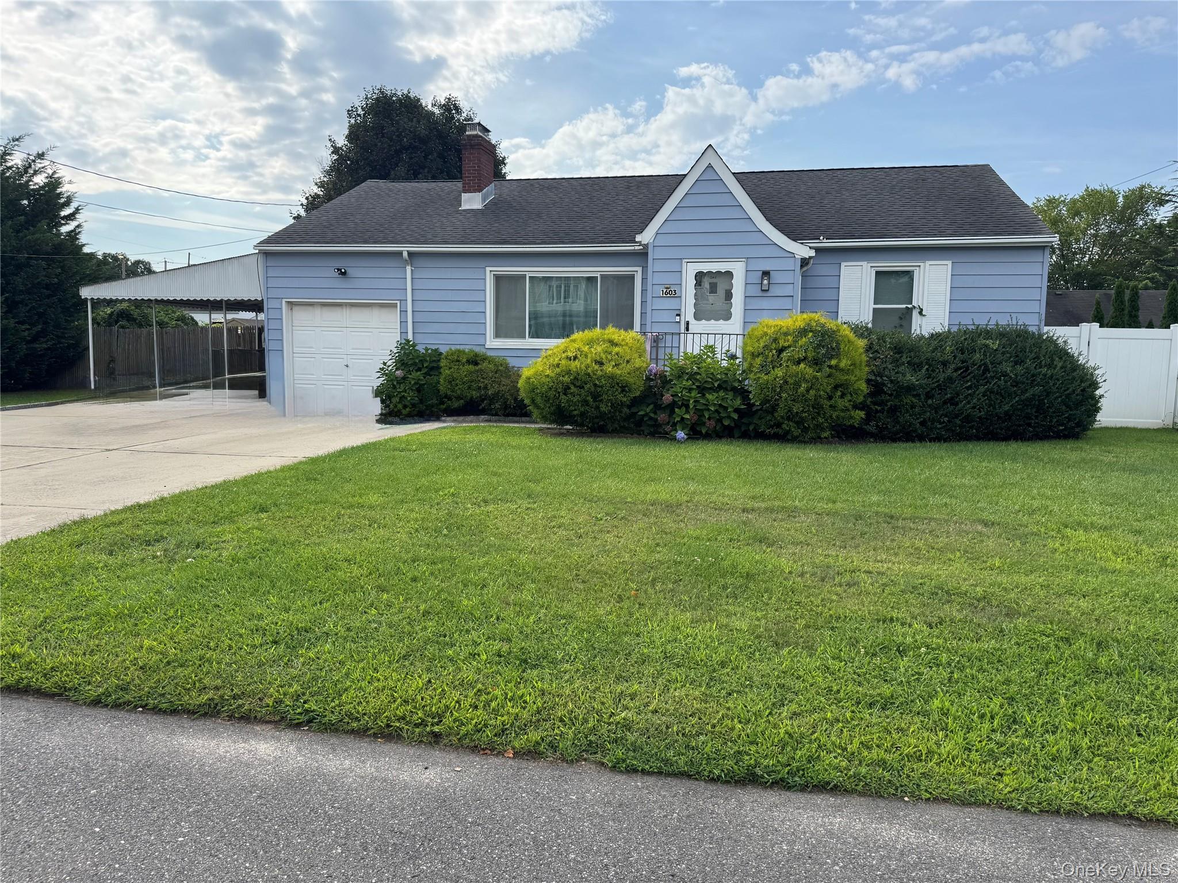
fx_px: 817
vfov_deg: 56.8
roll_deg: -0.6
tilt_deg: -6.0
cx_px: 589
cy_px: 442
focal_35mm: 24
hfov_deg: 71.6
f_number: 1.78
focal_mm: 6.76
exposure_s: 1/2710
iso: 80
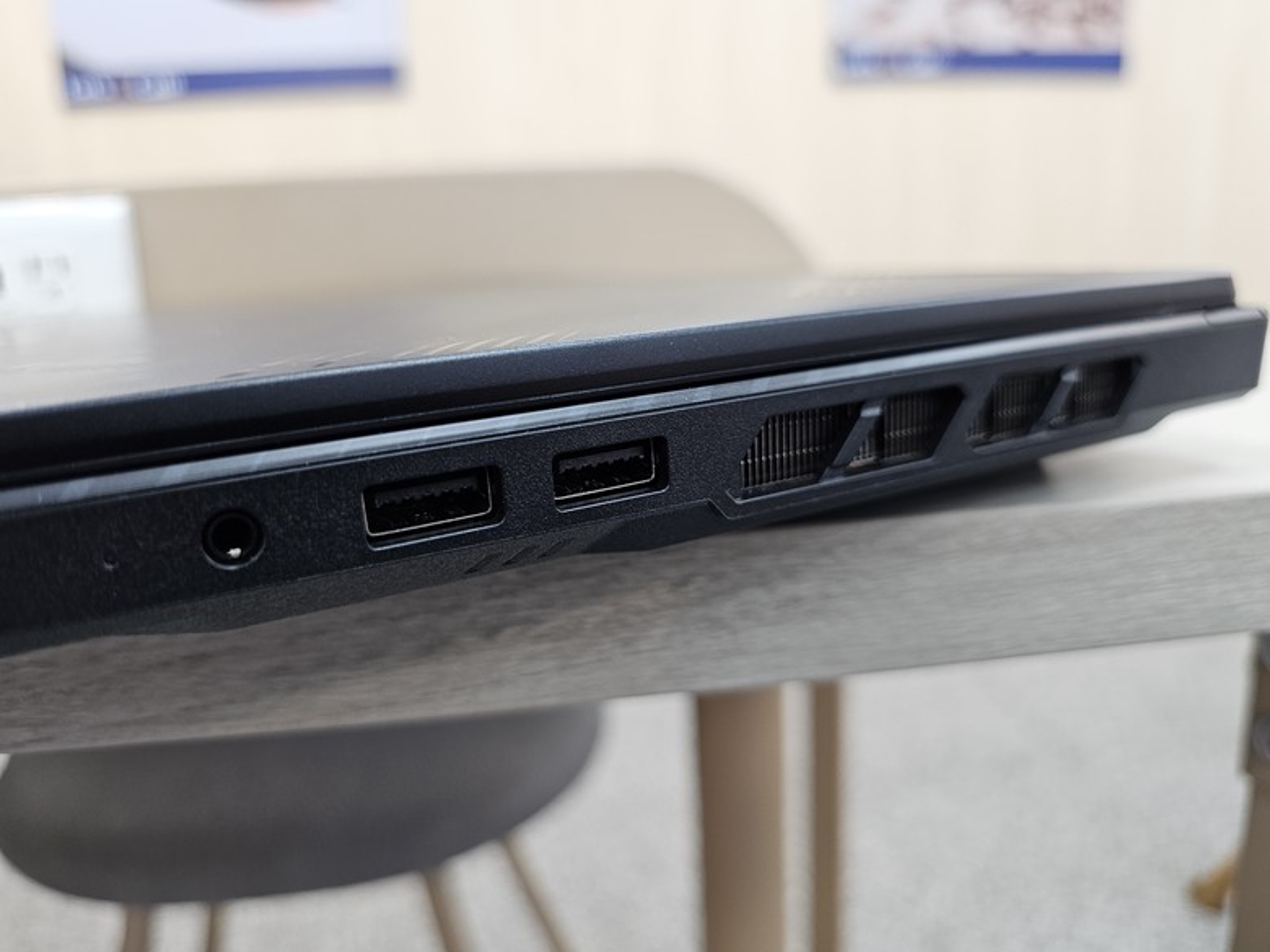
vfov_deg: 58.9
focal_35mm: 23
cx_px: 635
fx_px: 844
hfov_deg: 73.9
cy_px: 476
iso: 200
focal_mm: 6.3
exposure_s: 1/120
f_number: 1.7
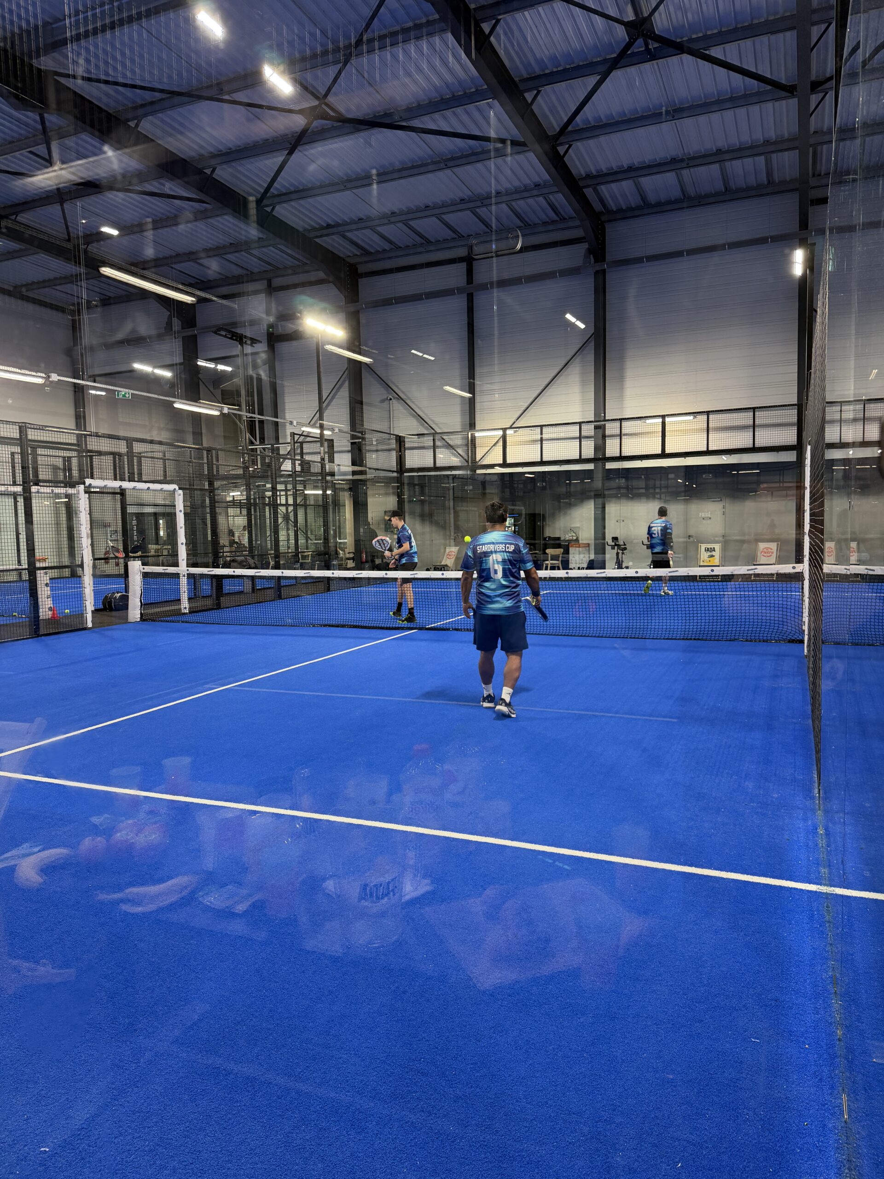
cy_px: 590
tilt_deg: -4.4
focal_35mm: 24
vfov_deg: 71.6
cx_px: 442
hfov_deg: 56.8
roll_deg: +1.1
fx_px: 817
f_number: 1.78
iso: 200
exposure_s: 1/100
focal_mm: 6.76
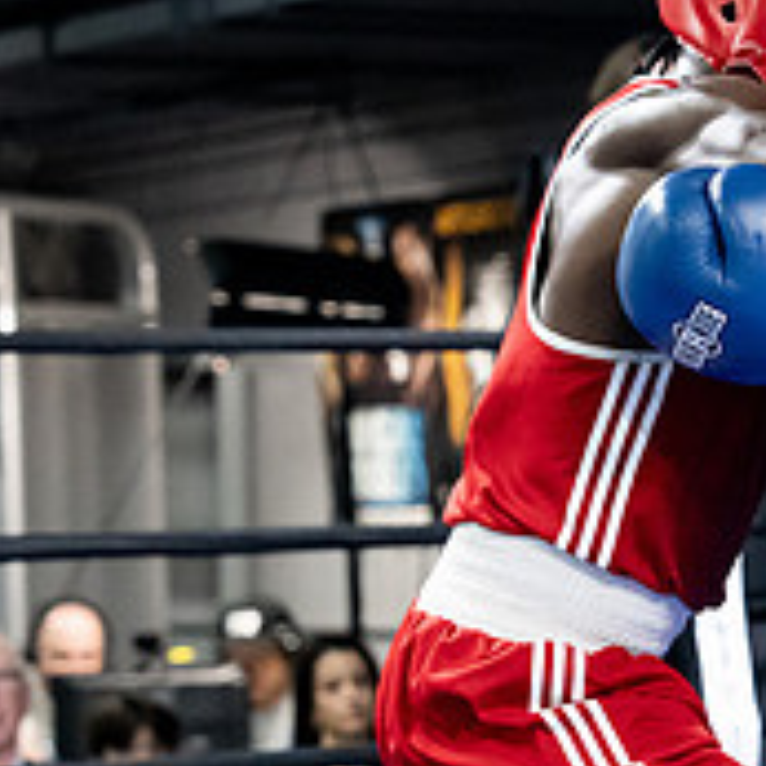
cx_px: 996
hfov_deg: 9.5
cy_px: 604
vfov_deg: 9.7
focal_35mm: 180
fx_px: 4506
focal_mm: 63
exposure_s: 1/1000
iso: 10000
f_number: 2.8
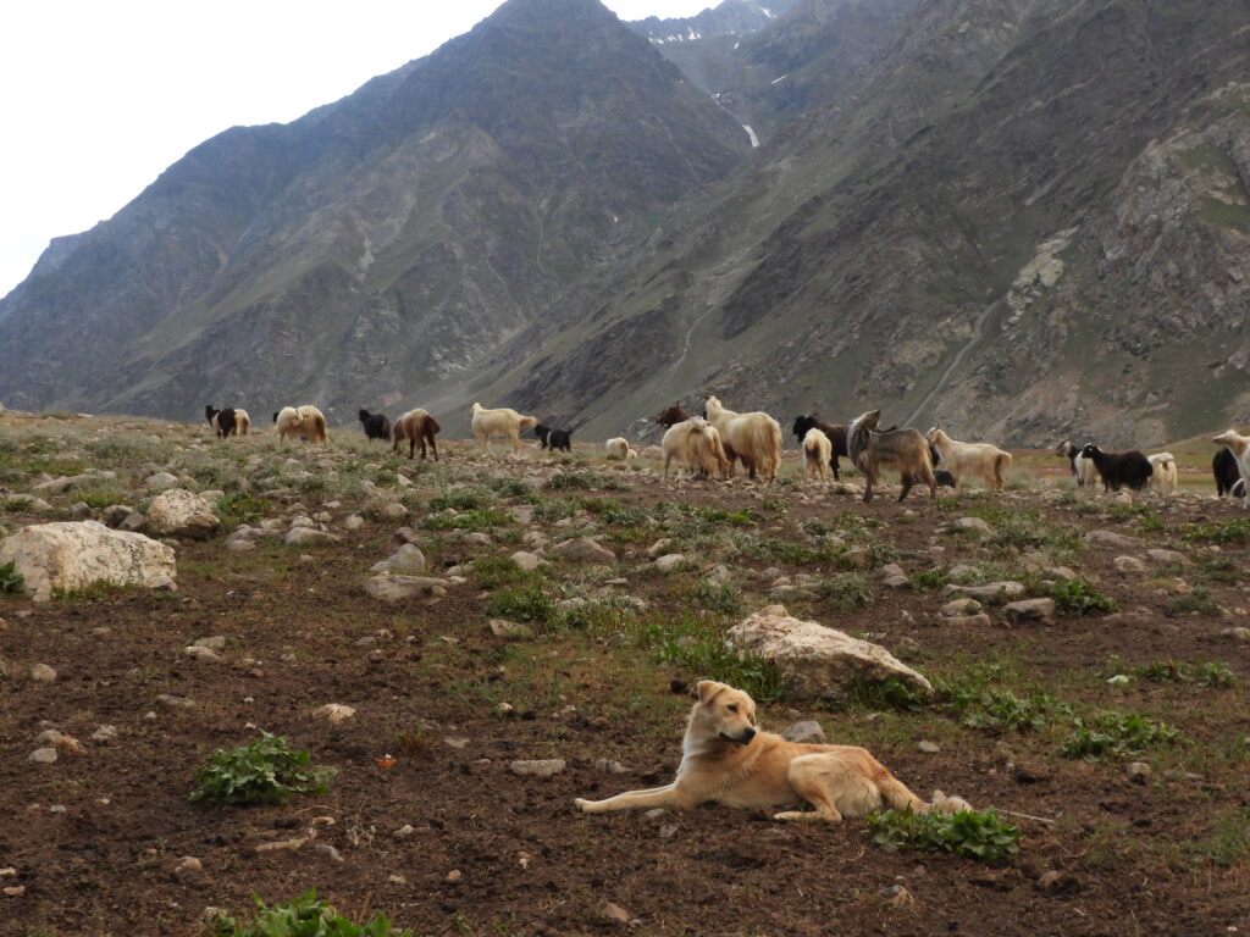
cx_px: 625
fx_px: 1697
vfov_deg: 30.9
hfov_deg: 40.4
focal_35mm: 47
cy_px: 468
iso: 100
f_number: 6.3
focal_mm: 8.5
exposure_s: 1/8
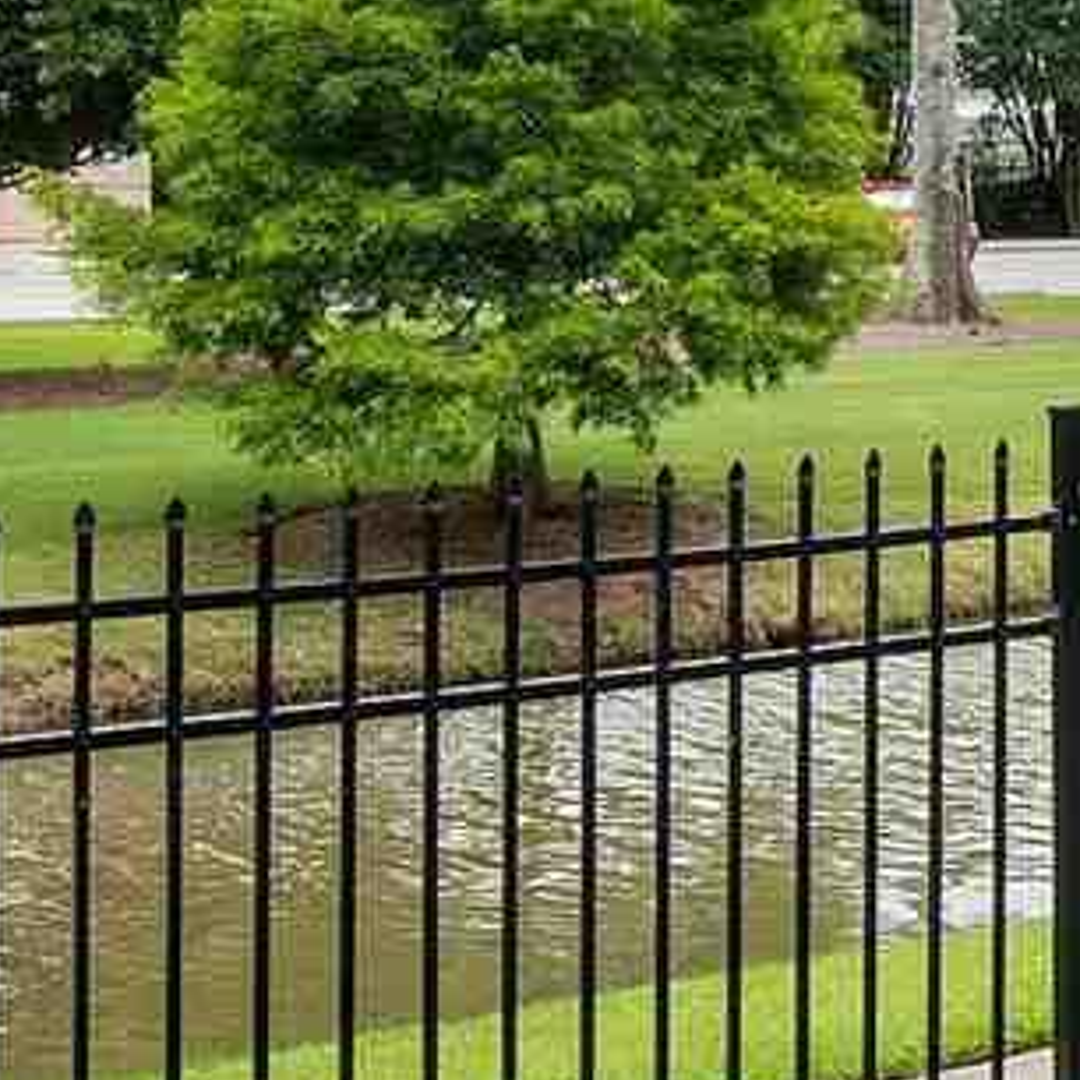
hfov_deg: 15.3
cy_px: 259
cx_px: 2216
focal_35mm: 89
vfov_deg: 19.4
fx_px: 3142
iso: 200
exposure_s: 1/100
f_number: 14
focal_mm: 17
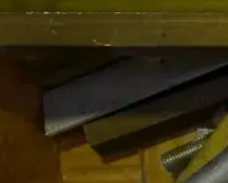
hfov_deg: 8.5
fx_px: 1424
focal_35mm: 211
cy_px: -62
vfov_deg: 7.2
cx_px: 496
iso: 3200
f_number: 4.6
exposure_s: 1/160
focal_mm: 20
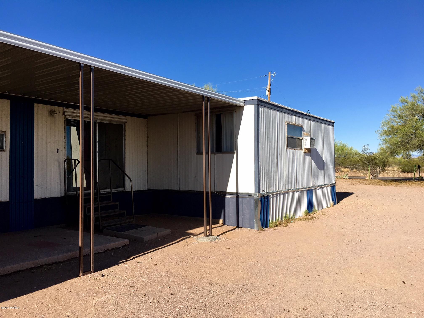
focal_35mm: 29
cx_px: 212
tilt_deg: +1.8
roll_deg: +0.5
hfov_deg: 61.7
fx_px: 355
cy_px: 159
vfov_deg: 48.2
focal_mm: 4.15
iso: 25
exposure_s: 1/1221
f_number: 2.2
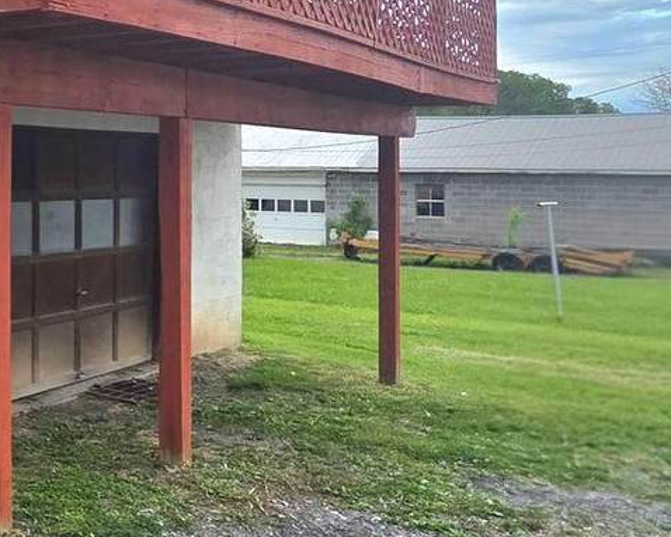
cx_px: -174
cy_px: -26
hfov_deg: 36.9
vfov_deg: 37.6
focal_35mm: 34
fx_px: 675
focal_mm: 2.2
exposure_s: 1/400
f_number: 2.2
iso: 50
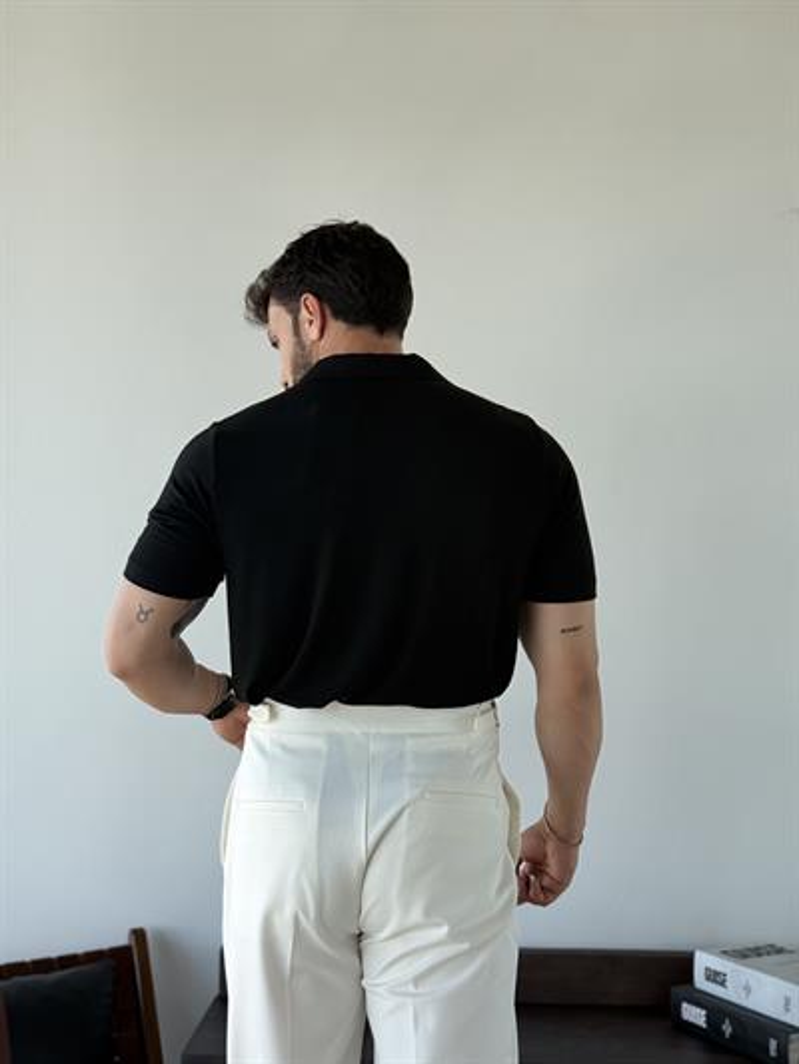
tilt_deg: +1.7
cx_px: 400
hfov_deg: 30.3
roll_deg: -0.4
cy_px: 532
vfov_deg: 39.6
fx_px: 1477
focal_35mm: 48
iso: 64
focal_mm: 6.76
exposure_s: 1/386
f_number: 1.78
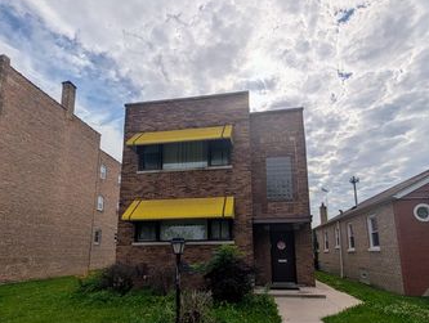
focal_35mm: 18
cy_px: 209
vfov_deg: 70.2
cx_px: 218
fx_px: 223
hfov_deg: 87.6
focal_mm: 2.02
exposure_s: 1/8333
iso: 56
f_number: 1.7
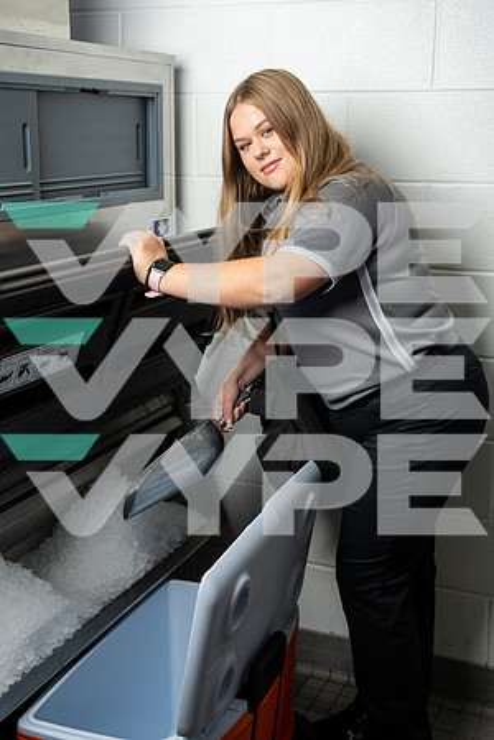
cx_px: 247
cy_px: 370
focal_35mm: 51
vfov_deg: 38.9
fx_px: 1050
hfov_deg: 26.5
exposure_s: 1/250
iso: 250
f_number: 4.5
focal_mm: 51
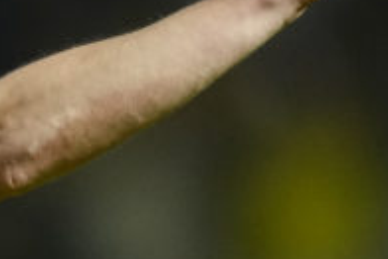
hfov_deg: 0.7
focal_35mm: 3129
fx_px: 33748
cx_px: 12
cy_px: 234
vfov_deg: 0.4
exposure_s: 1/2000
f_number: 2.8
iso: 3200
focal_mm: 400
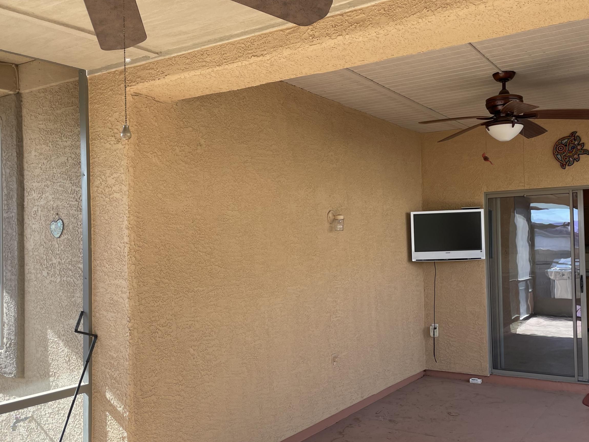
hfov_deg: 53.8
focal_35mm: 34
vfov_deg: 41.8
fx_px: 579
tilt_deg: +1.8
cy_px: 237
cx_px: 327
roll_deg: +1.2
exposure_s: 1/121
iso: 50
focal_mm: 4.2
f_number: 1.6
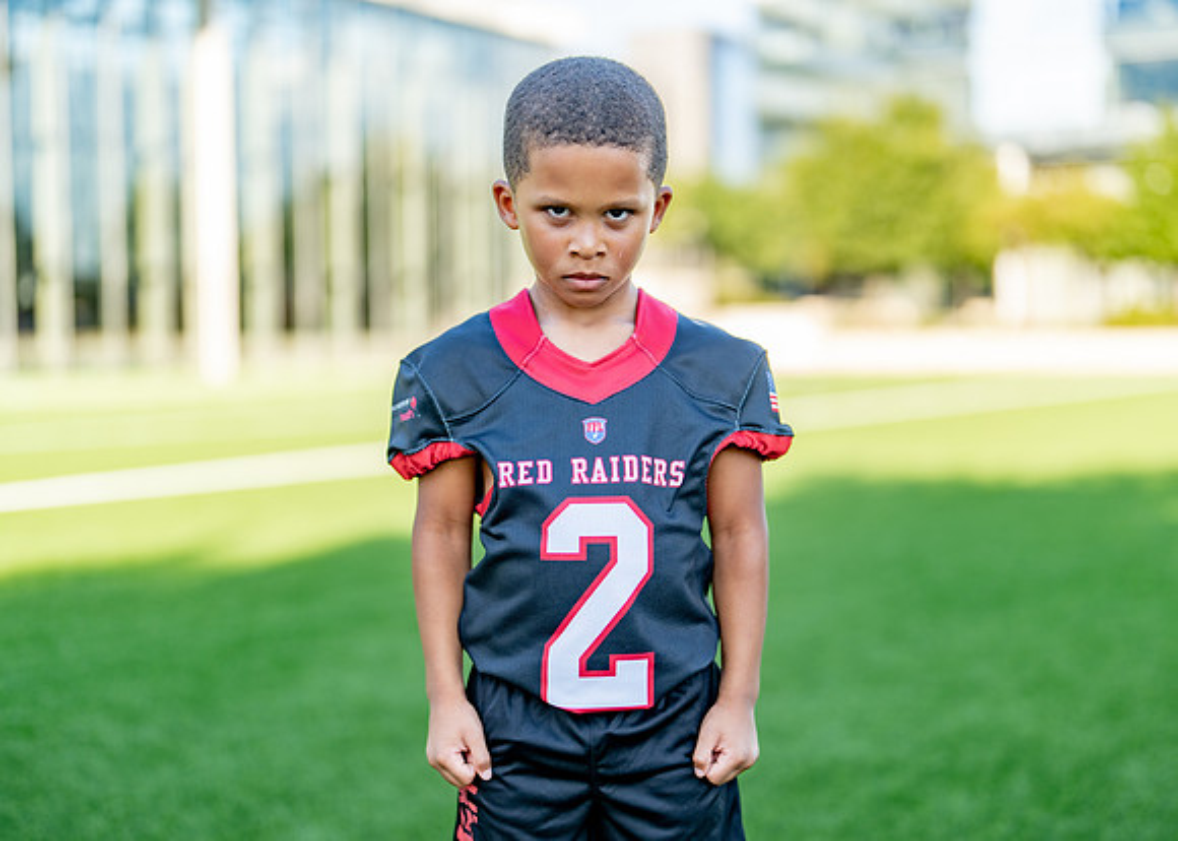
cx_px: 633
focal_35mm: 57
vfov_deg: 24.9
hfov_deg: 34.3
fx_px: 1908
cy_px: 451
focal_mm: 50
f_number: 1.2
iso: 100
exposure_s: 1/1250
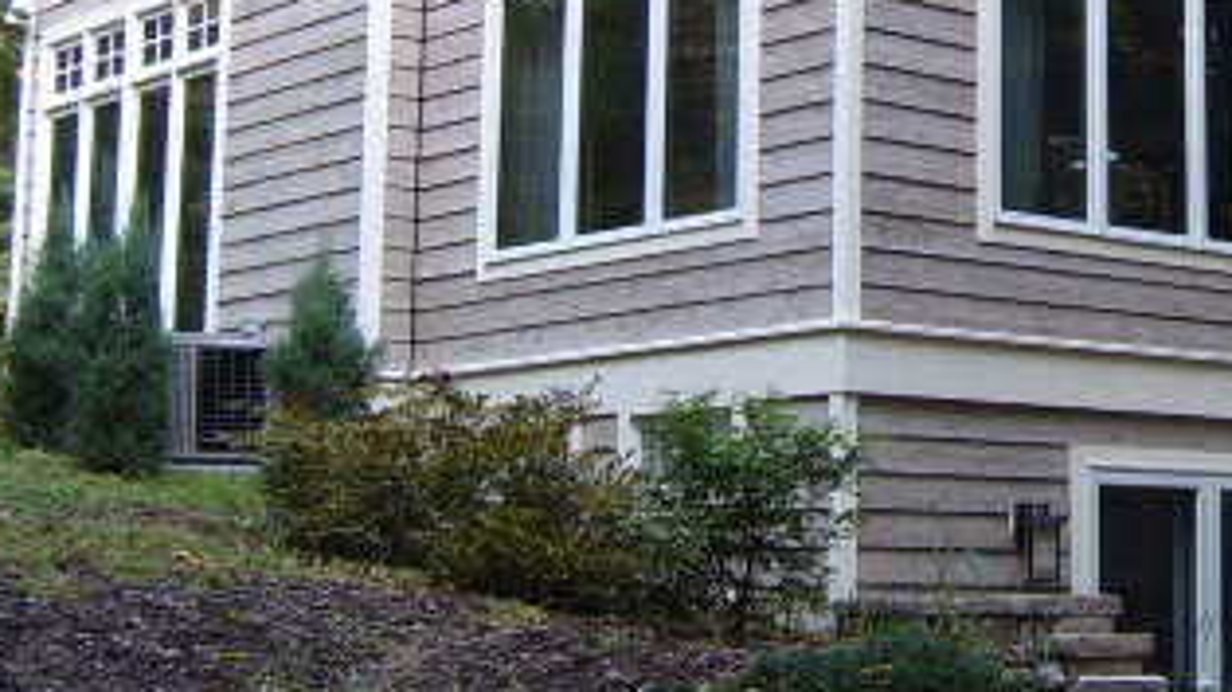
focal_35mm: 82
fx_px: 2678
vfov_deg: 14.6
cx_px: 1079
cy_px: 141
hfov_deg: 25.2
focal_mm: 6.2
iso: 63
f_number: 2.9
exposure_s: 1/90
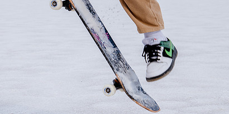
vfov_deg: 9.4
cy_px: 75
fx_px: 692
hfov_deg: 18.7
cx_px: 77
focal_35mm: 117
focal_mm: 66
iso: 250
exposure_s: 1/640
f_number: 8
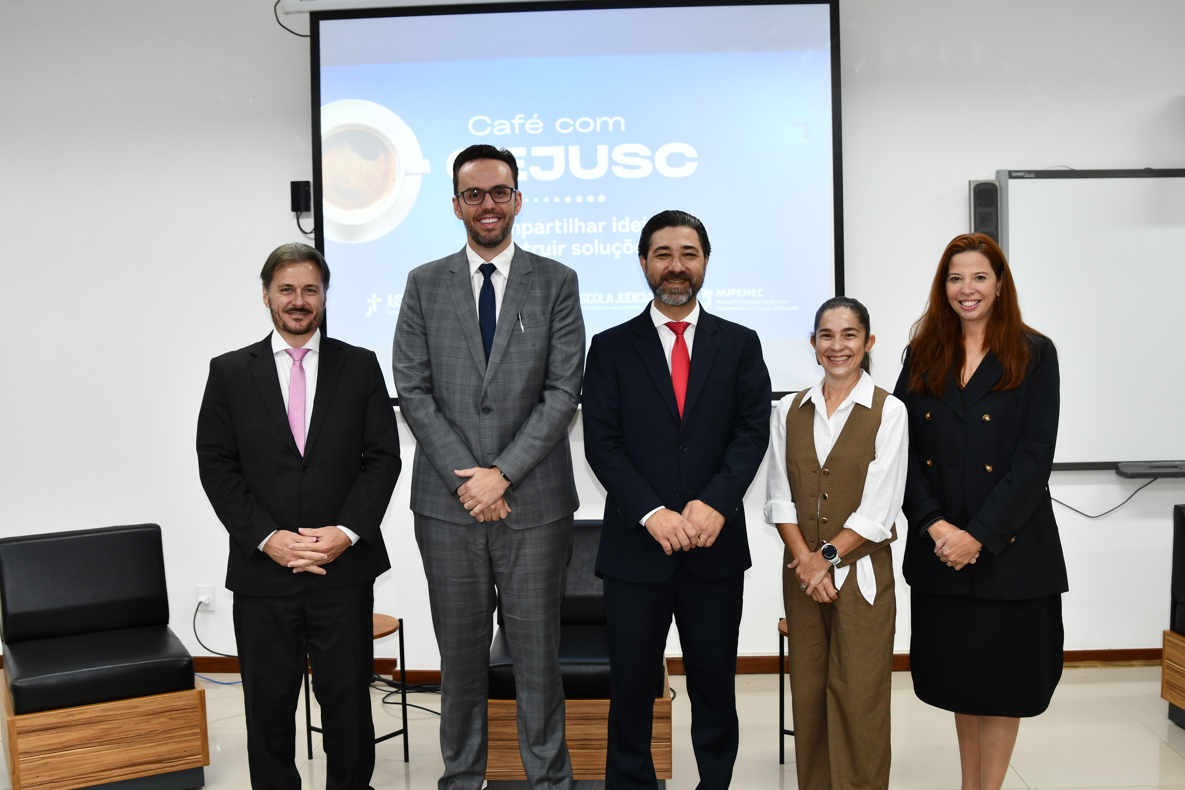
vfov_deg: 36.9
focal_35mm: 36
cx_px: 592
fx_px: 1185
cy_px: 395
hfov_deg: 53.1
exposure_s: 1/125
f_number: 2.8
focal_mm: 24
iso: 400
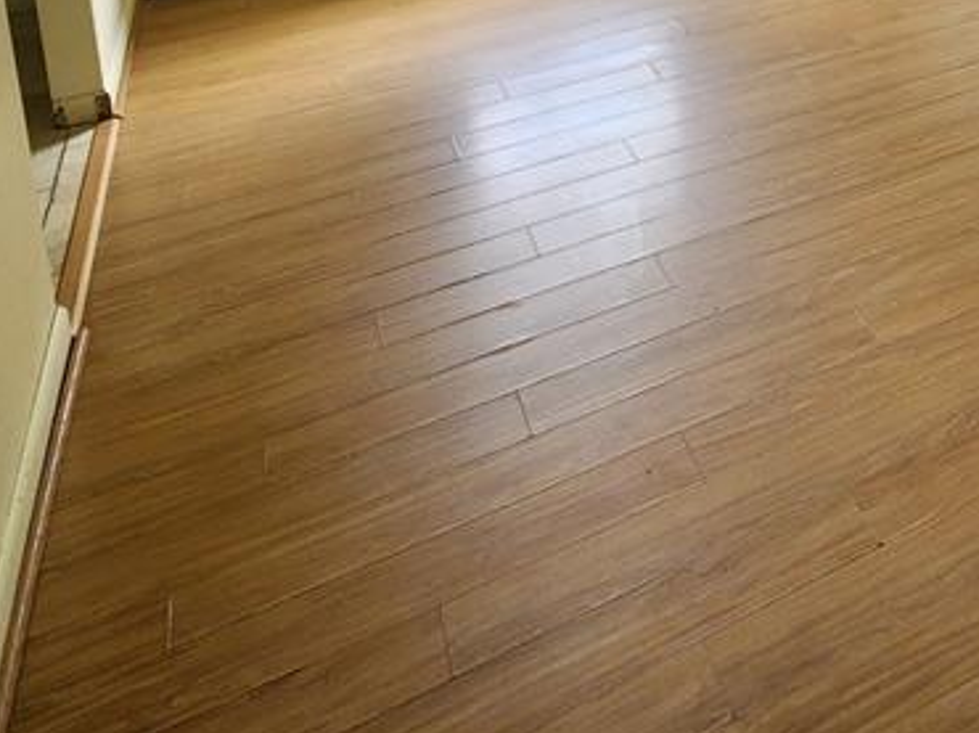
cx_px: 833
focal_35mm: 36
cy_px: -267
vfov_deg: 29.8
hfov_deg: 47.5
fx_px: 1017
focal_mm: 2.2
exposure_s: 1/60
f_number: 2.2
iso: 160
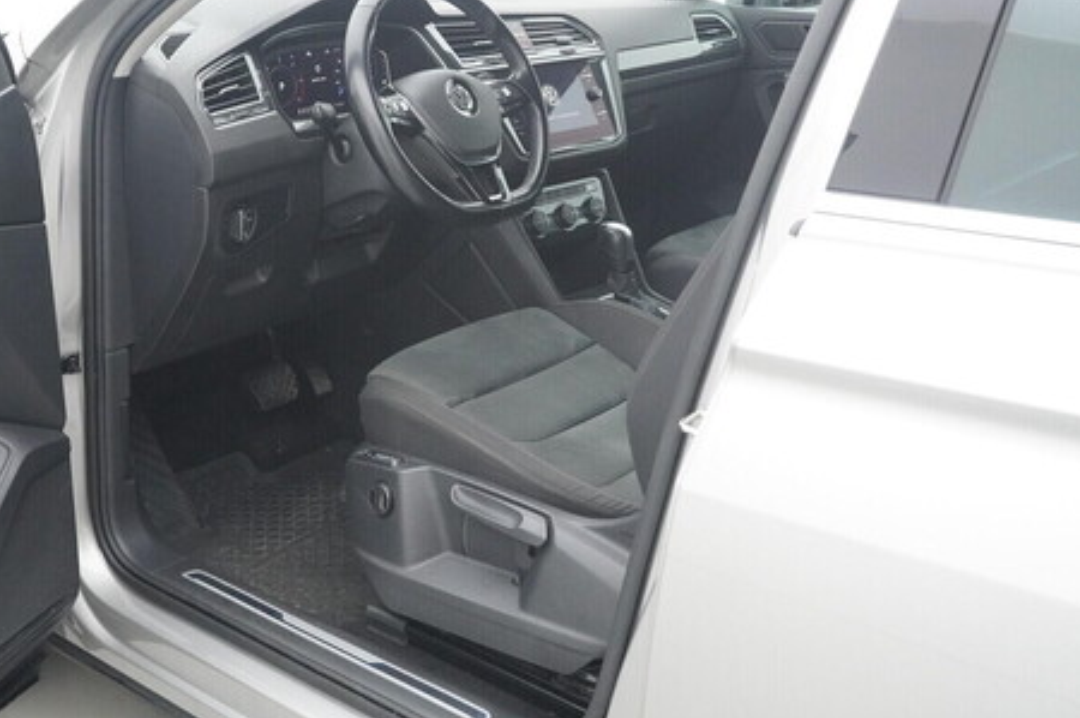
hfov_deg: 44.3
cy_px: 315
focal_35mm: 44
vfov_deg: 30.4
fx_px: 1319
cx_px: 430
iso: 4000
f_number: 5.6
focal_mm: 24
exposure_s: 1/250
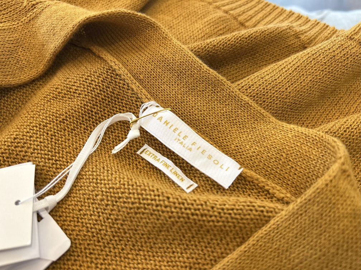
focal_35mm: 26
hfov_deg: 67.3
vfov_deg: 53.1
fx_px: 271
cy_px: 135
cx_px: 180
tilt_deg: -58.2
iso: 80
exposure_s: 1/120
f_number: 1.5
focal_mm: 5.7
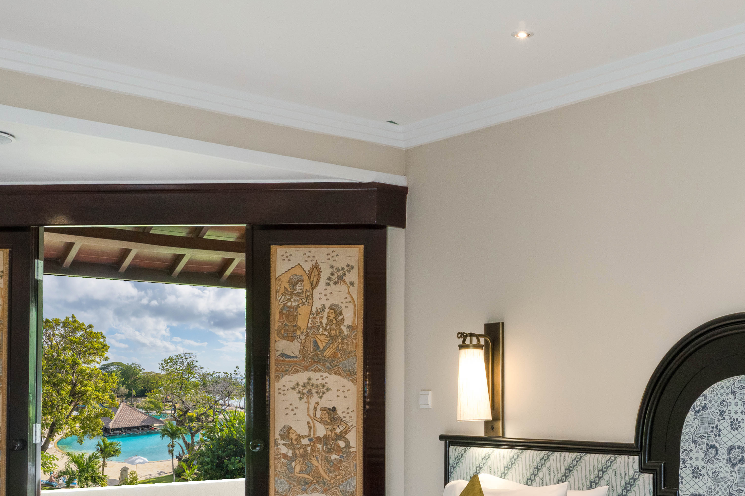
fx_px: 1014
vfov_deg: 27.0
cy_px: 388
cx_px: 511
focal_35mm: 49
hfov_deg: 39.7
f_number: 8
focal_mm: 16
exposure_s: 1/8
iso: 400
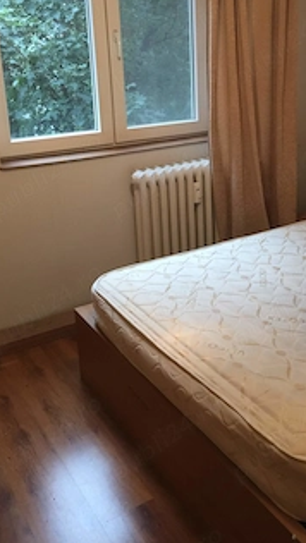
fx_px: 576
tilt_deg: -16.7
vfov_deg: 50.0
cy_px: 204
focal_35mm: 40
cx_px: 227
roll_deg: +1.1
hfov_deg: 29.3
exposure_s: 1/33
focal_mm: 4.15
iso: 160
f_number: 2.2
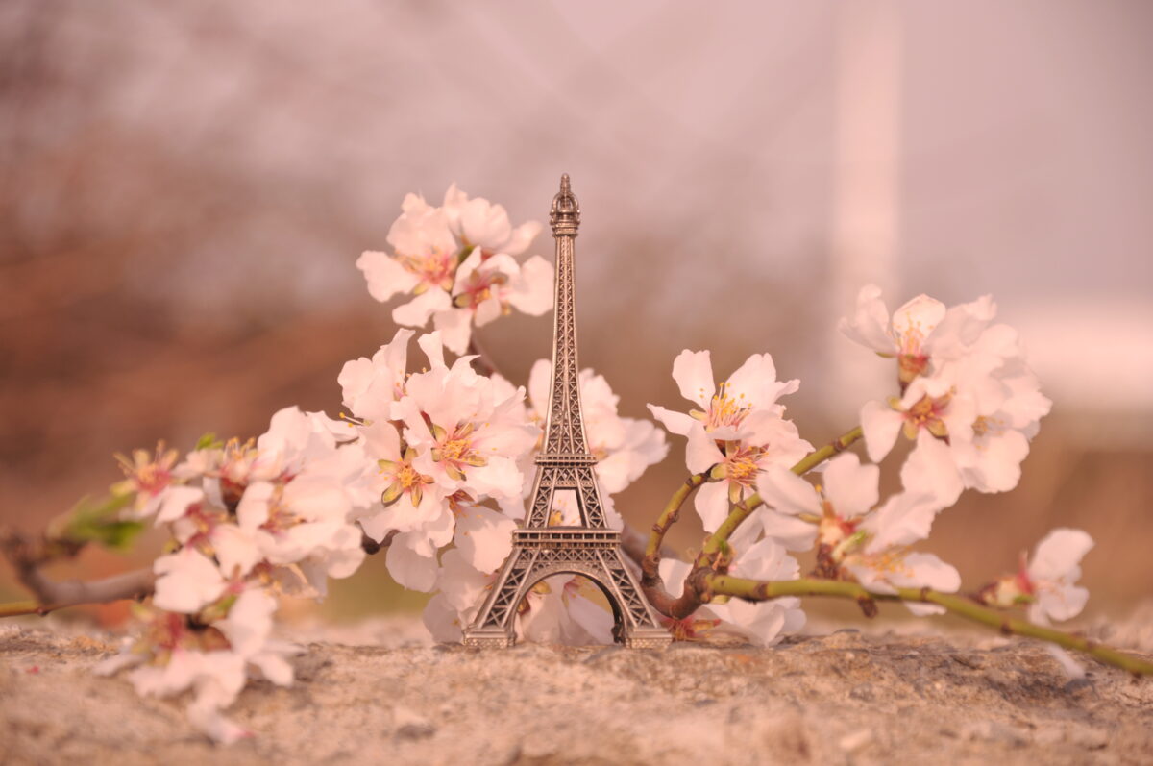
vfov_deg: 8.7
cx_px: 576
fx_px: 5038
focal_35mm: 158
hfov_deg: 13.1
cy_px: 383
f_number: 5.6
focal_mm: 105
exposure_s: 1/320
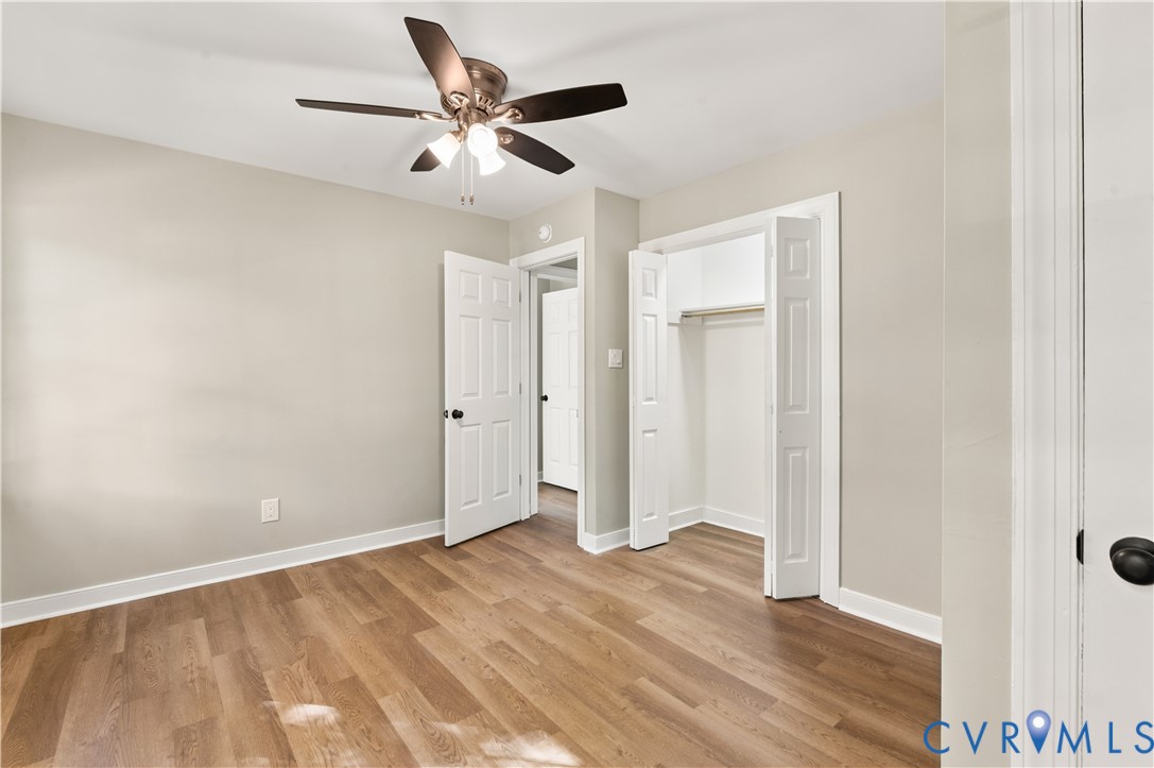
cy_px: 384
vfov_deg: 73.7
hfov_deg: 96.8
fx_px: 512
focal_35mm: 16
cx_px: 577
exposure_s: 1/8
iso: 1000
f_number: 9
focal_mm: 16
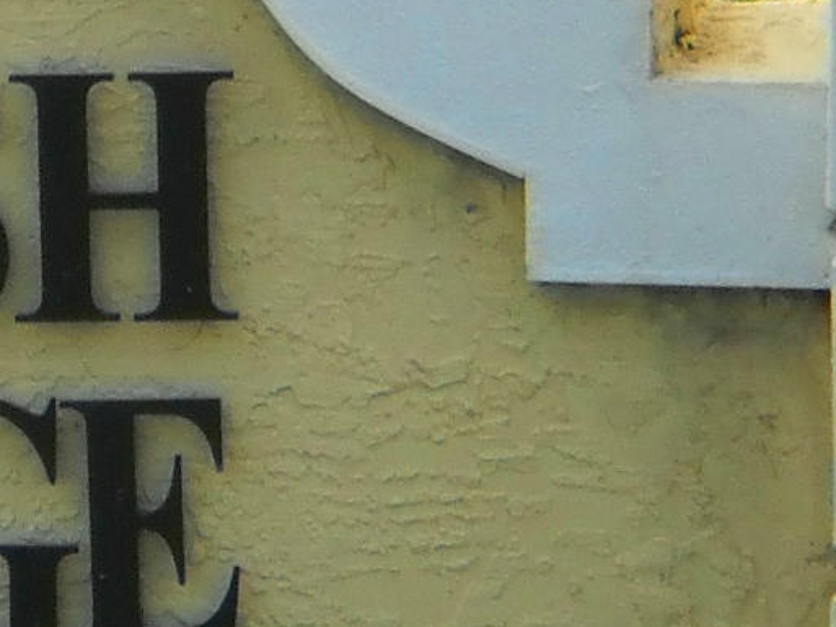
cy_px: 397
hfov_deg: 3.5
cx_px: -252
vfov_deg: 2.7
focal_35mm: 561
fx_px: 13552
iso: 100
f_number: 5.9
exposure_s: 1/200
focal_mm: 18.9
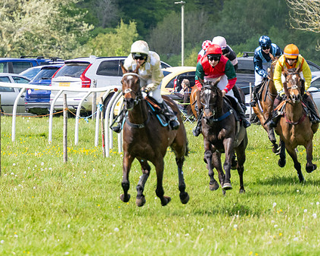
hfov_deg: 3.2
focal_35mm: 609
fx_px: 5765
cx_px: 122
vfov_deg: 2.5
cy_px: 153
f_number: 4
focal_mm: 200
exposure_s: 1/2500
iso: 400
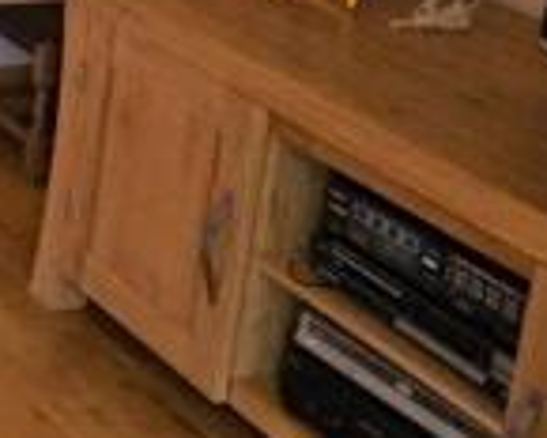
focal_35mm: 102
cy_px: -134
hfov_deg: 15.6
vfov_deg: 14.5
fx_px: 1651
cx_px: -487
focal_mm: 16
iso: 2500
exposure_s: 1/160
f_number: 3.5
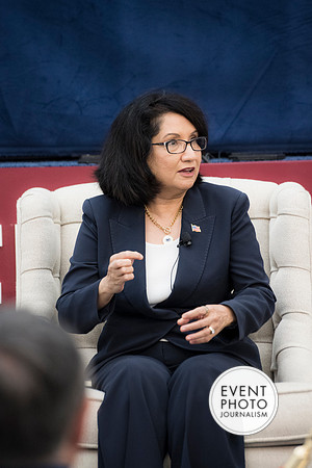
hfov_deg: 5.5
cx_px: 156
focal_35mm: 250
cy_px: 234
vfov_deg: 8.2
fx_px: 3250
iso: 2500
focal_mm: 250
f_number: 5.6
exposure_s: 1/500
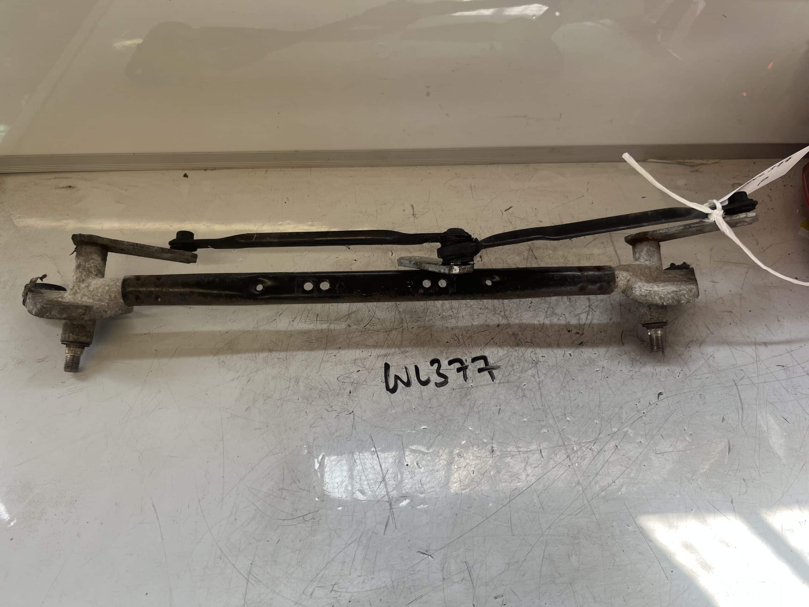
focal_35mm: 26
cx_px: 404
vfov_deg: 53.1
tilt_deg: -47.1
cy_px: 304
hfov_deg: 67.3
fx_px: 608
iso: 40
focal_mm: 5.1
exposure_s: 1/155
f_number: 1.6
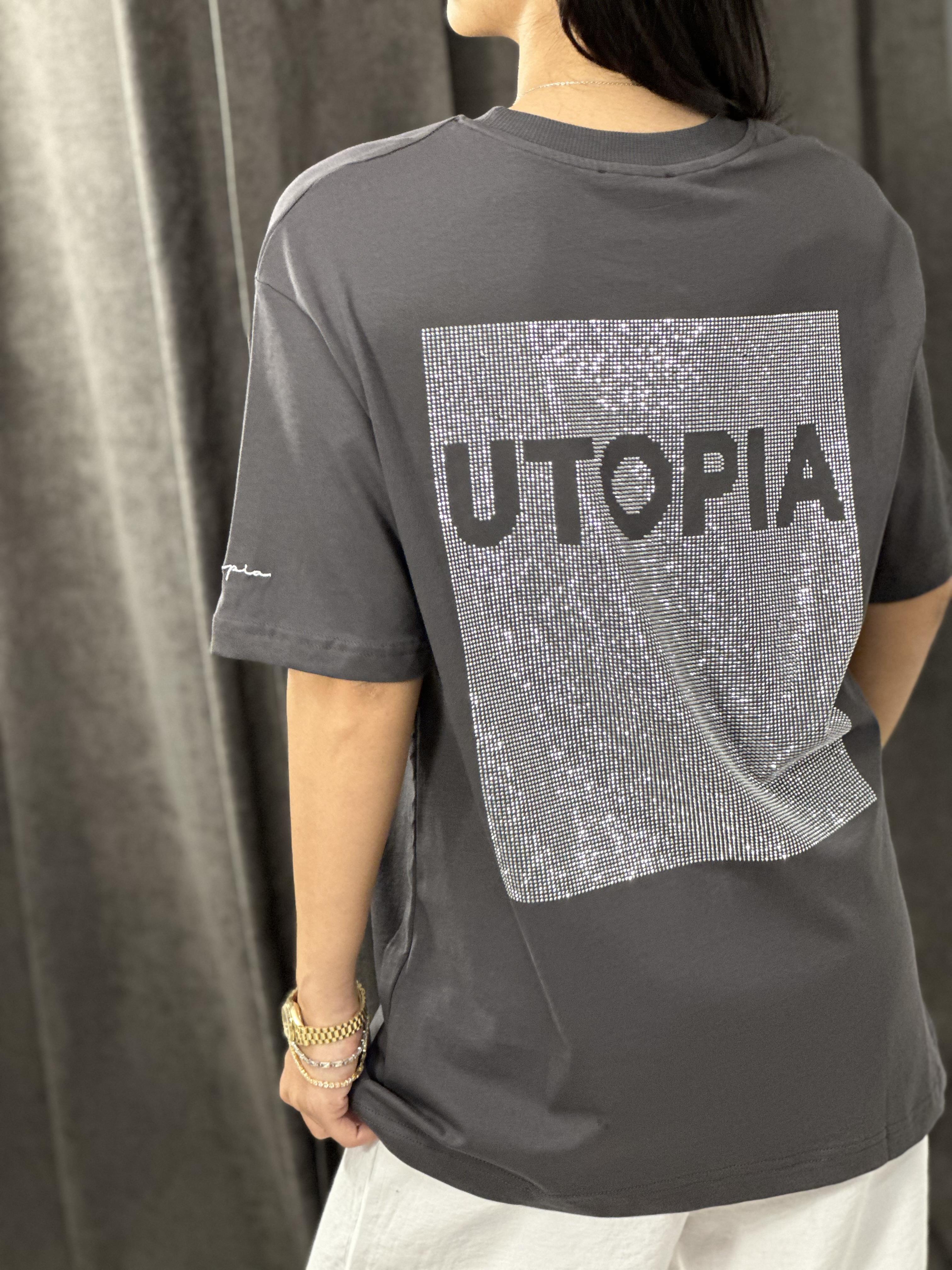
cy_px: 635
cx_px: 476
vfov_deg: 25.3
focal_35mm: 77
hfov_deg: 19.1
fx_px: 2824
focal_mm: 9
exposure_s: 1/33
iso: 250
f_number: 2.8
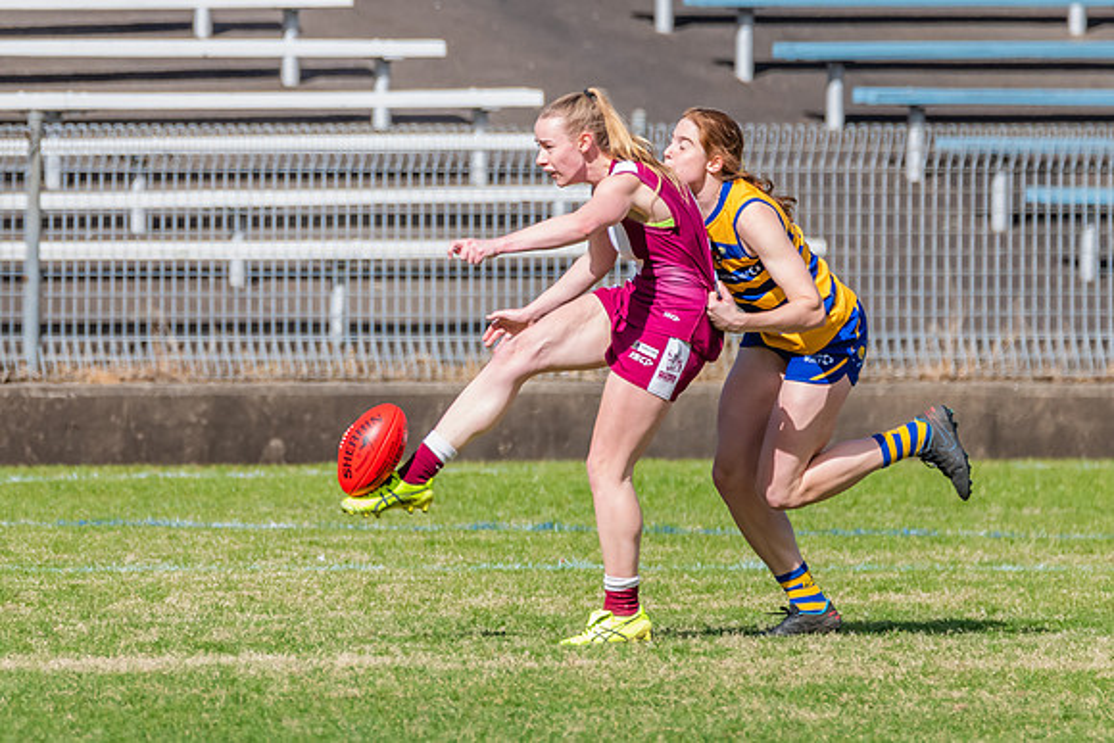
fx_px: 35443
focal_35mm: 1145
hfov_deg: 1.8
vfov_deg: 1.2
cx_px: 381
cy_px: 267
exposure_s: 1/1600
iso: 800
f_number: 8
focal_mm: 600
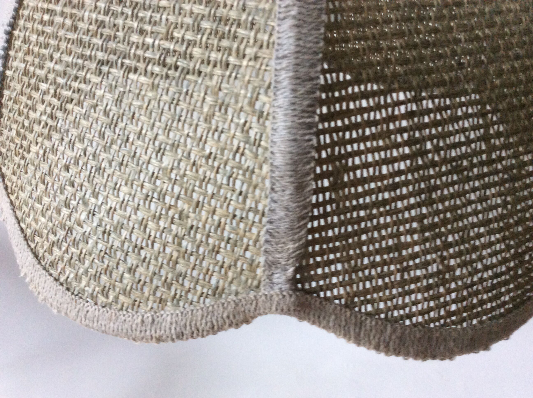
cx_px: 266
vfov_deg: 44.1
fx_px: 492
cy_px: 199
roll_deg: +2.6
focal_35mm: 32
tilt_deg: -34.8
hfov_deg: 56.9
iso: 160
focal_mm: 3.3
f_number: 2.4
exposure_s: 1/25
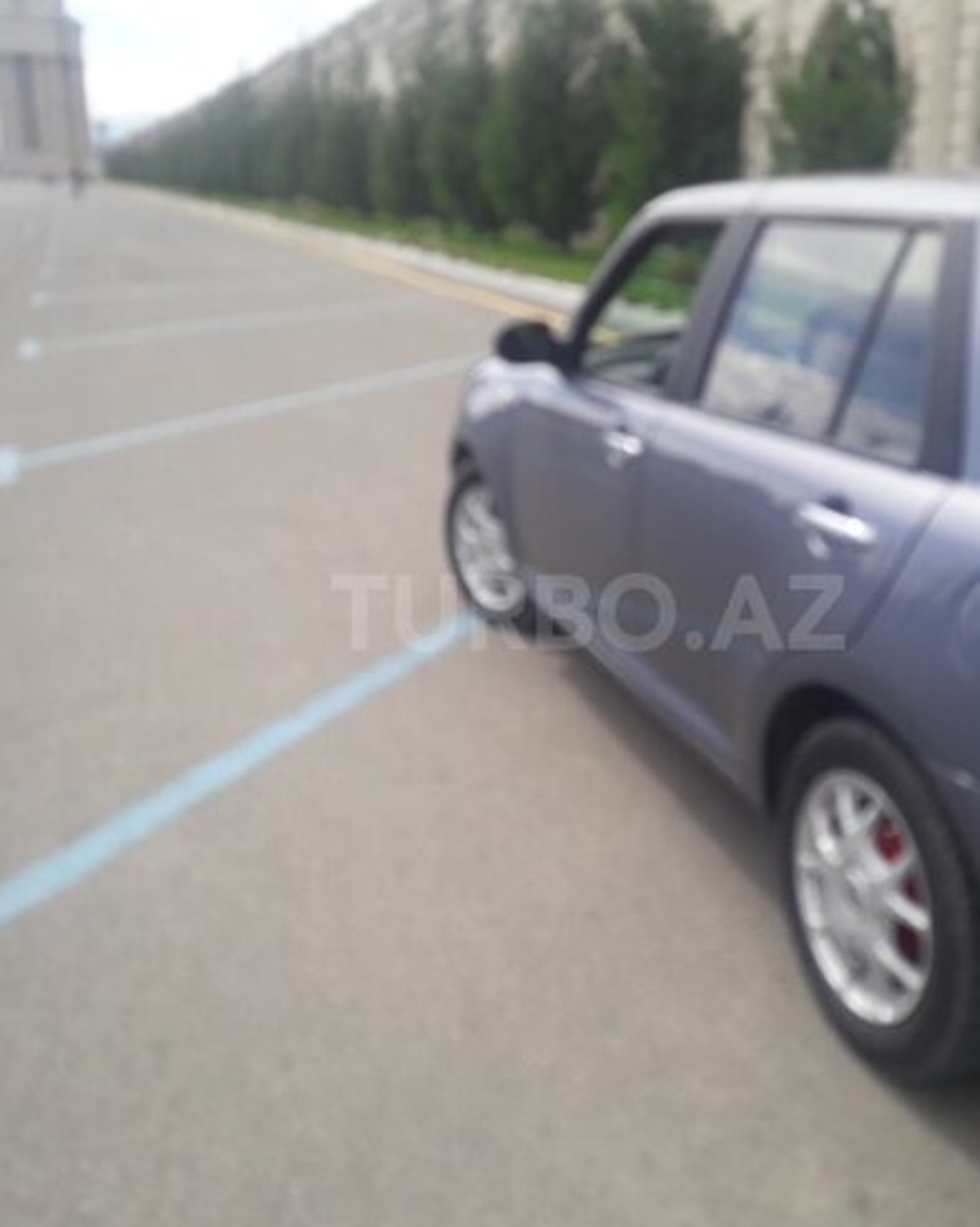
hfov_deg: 39.9
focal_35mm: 37
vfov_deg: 49.1
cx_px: 588
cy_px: 612
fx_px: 1342
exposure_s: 1/967
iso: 40
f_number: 1.9
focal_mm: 3.7
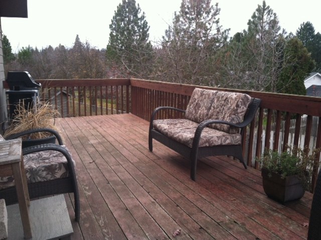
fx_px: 324
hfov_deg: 52.7
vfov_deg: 40.6
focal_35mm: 35
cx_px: 160
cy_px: 120
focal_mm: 3.85
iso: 100
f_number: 2.8
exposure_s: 1/60
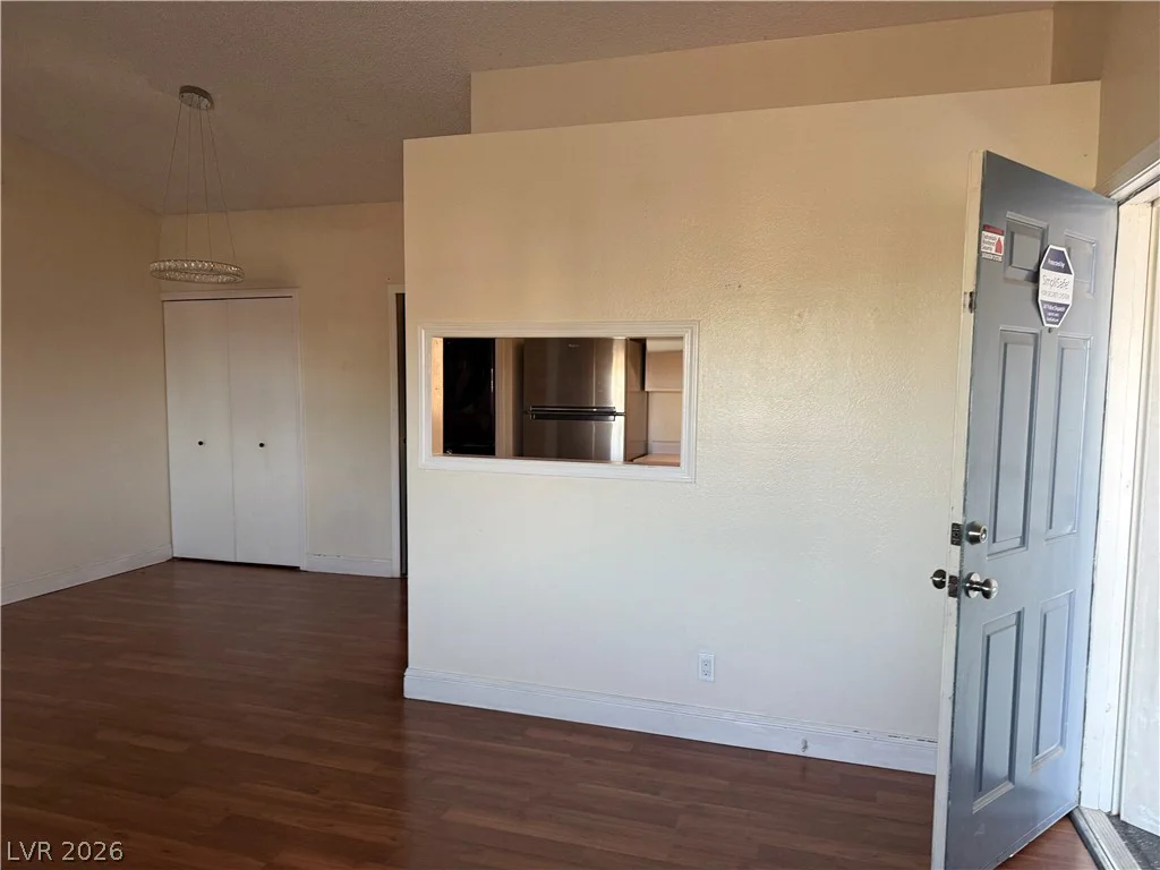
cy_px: 435
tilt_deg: -4.1
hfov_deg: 71.6
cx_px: 580
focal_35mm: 24
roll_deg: -0.6
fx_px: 804
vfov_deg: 56.8
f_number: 1.78
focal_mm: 6.76
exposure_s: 1/60
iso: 200
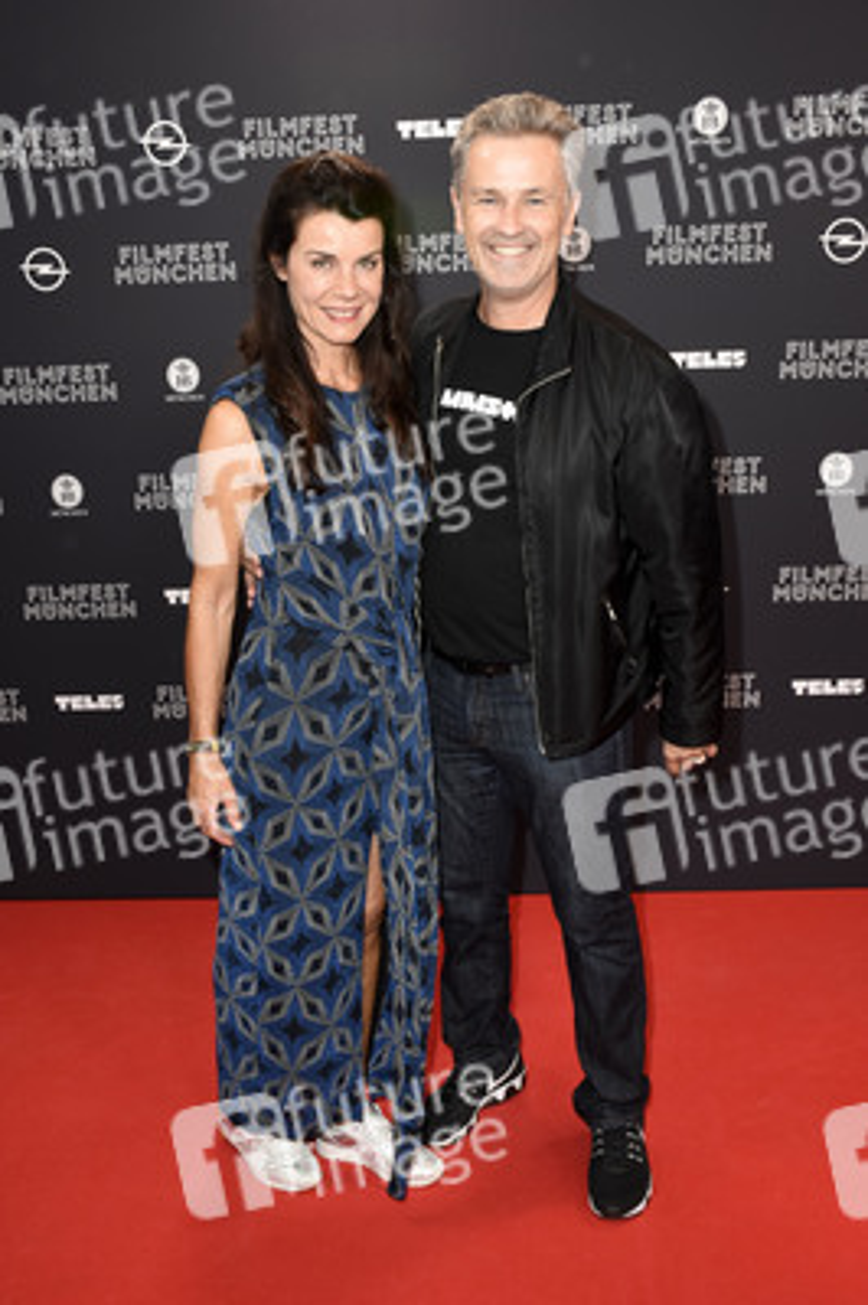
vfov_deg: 57.3
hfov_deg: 39.9
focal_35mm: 33
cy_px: 652
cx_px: 434
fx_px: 1195
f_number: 6.3
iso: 640
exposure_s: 1/125
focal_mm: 22
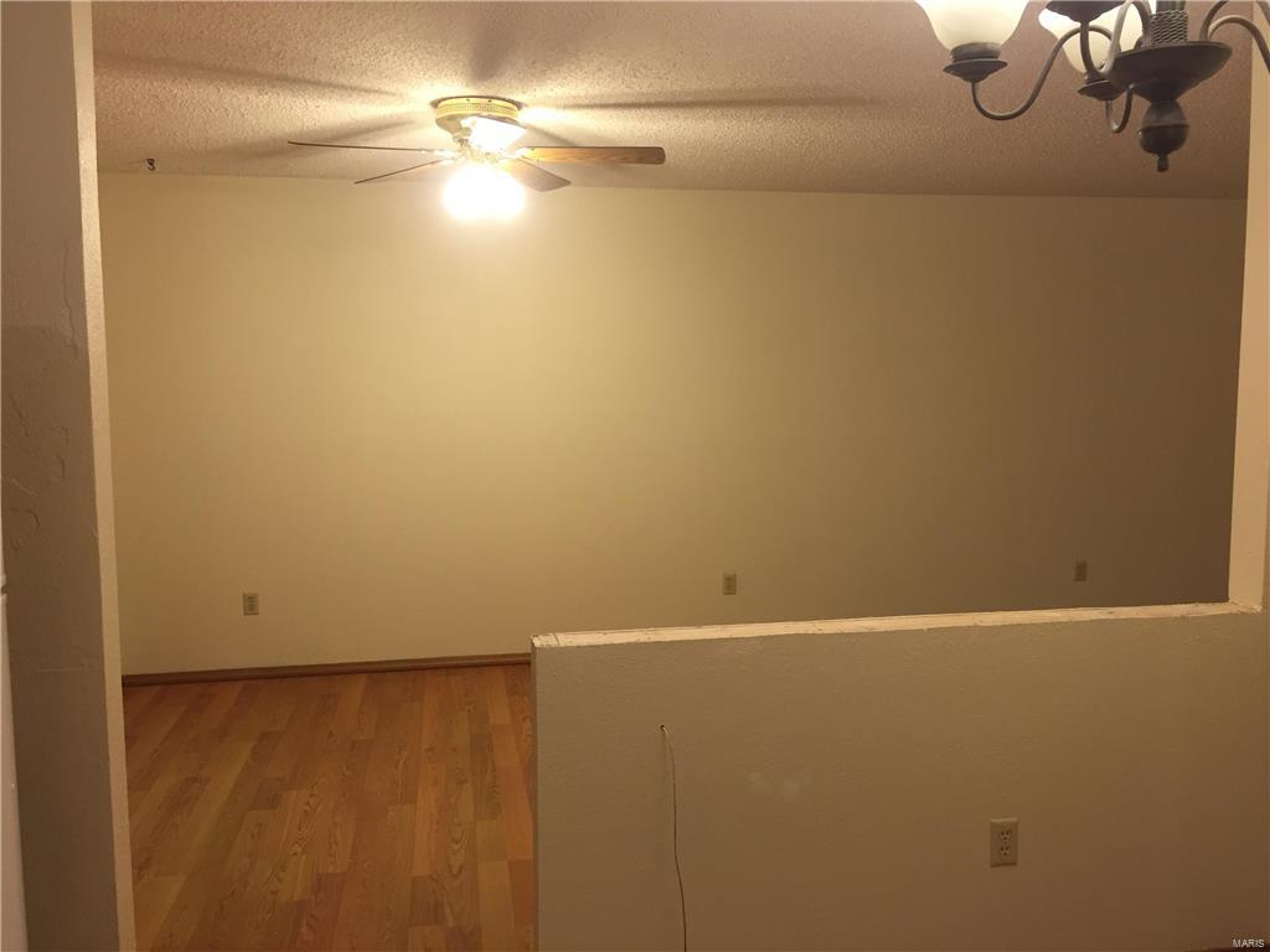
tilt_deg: -6.2
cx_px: 635
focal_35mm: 29
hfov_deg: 61.7
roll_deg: -0.7
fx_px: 1064
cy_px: 476
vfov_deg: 48.2
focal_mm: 4.15
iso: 80
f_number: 2.2
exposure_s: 1/30
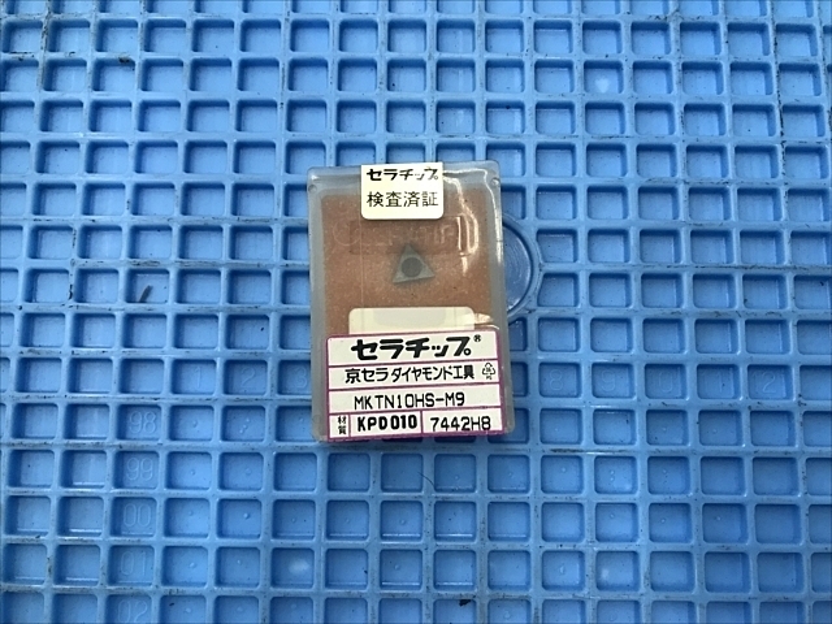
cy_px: 312
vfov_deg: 49.7
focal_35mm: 28
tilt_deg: -82.7
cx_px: 416
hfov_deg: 63.4
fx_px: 673
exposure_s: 1/30
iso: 40
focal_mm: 3.99
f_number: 1.8
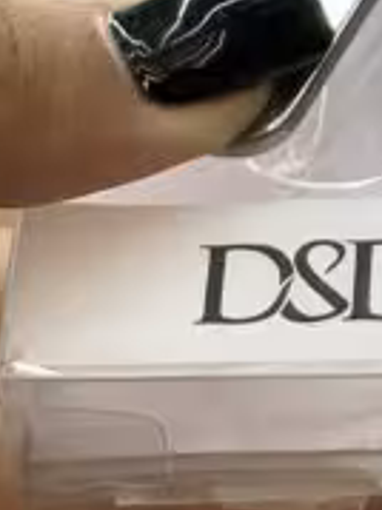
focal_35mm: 232
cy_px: -416
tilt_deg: +30.4
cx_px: 485
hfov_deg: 6.4
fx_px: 3418
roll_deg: +2.2
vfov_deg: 8.2
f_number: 2.4
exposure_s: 1/100
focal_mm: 6
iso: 32
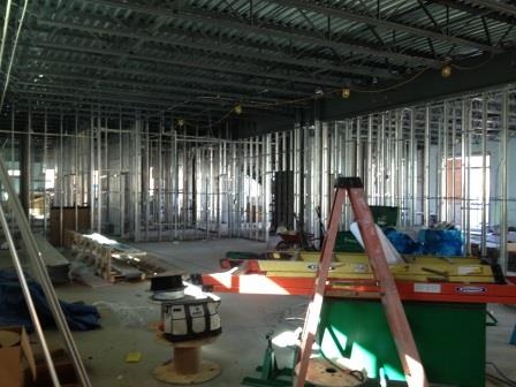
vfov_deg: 40.7
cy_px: 194
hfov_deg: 52.6
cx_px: 258
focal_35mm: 35
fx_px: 522
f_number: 2.4
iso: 100
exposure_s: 1/20
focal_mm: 4.28
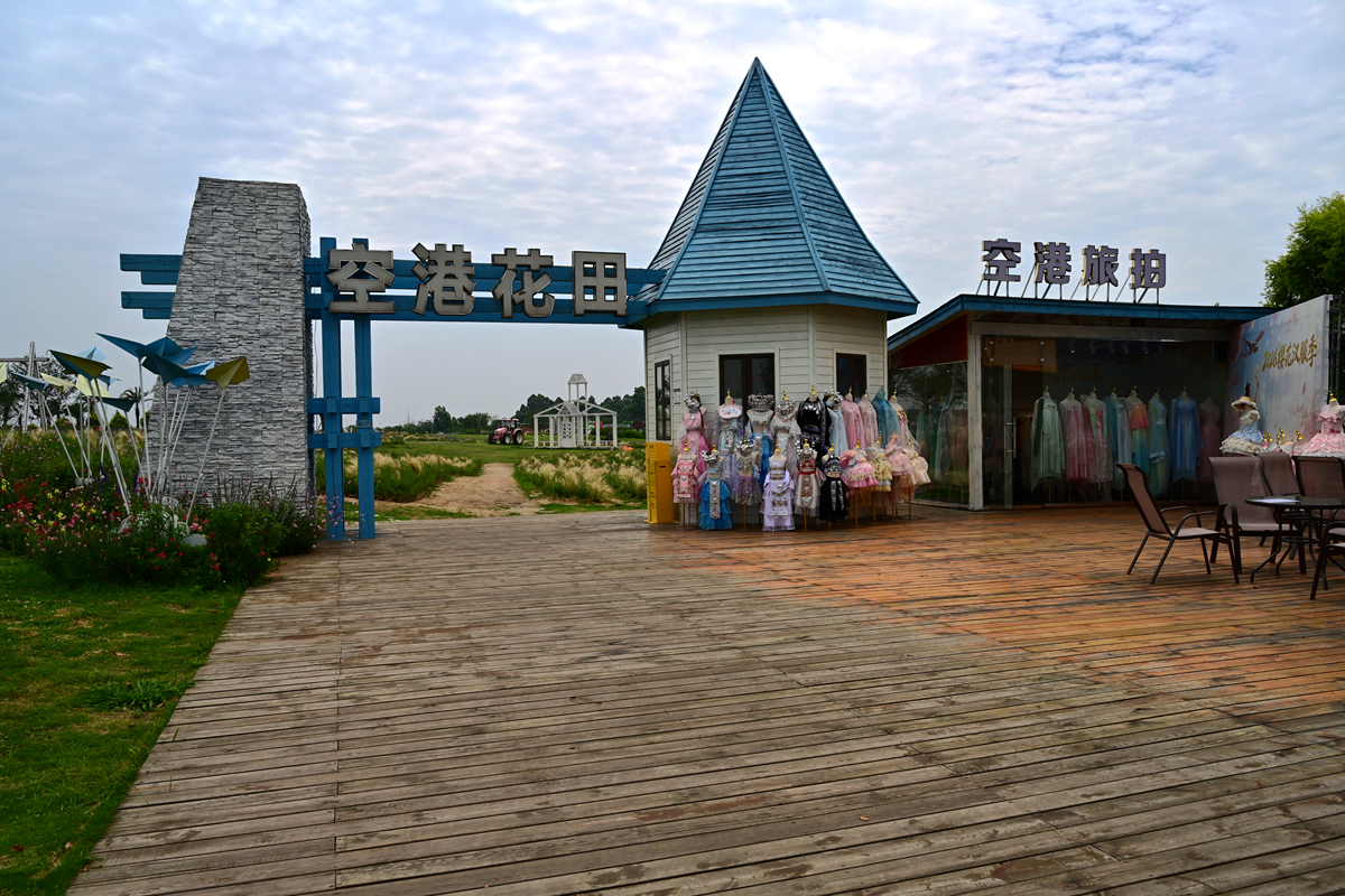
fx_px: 1009
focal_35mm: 27
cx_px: 672
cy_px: 448
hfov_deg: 67.4
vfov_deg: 47.9
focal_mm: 27
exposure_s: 1/640
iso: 125
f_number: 8
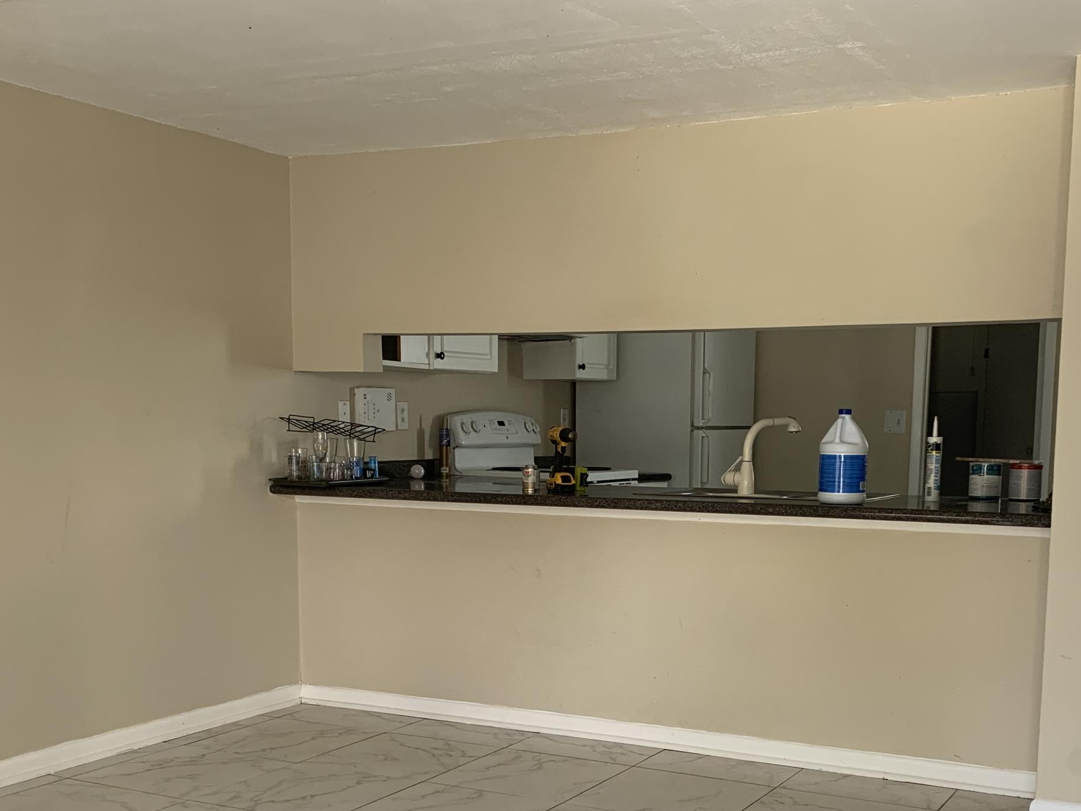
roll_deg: -1.2
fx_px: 1343
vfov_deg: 32.9
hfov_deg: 43.8
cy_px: 612
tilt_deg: -8.2
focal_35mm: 43
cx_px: 577
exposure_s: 1/116
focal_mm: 4.25
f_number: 1.8
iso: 100
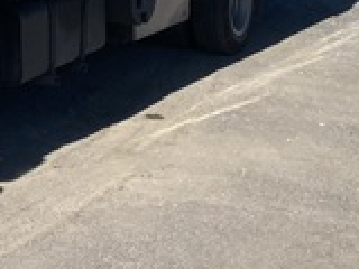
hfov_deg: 16.0
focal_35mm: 104
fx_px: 1079
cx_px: -287
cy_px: -175
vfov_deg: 13.2
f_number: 1.8
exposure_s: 1/4115
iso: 32
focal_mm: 4.25
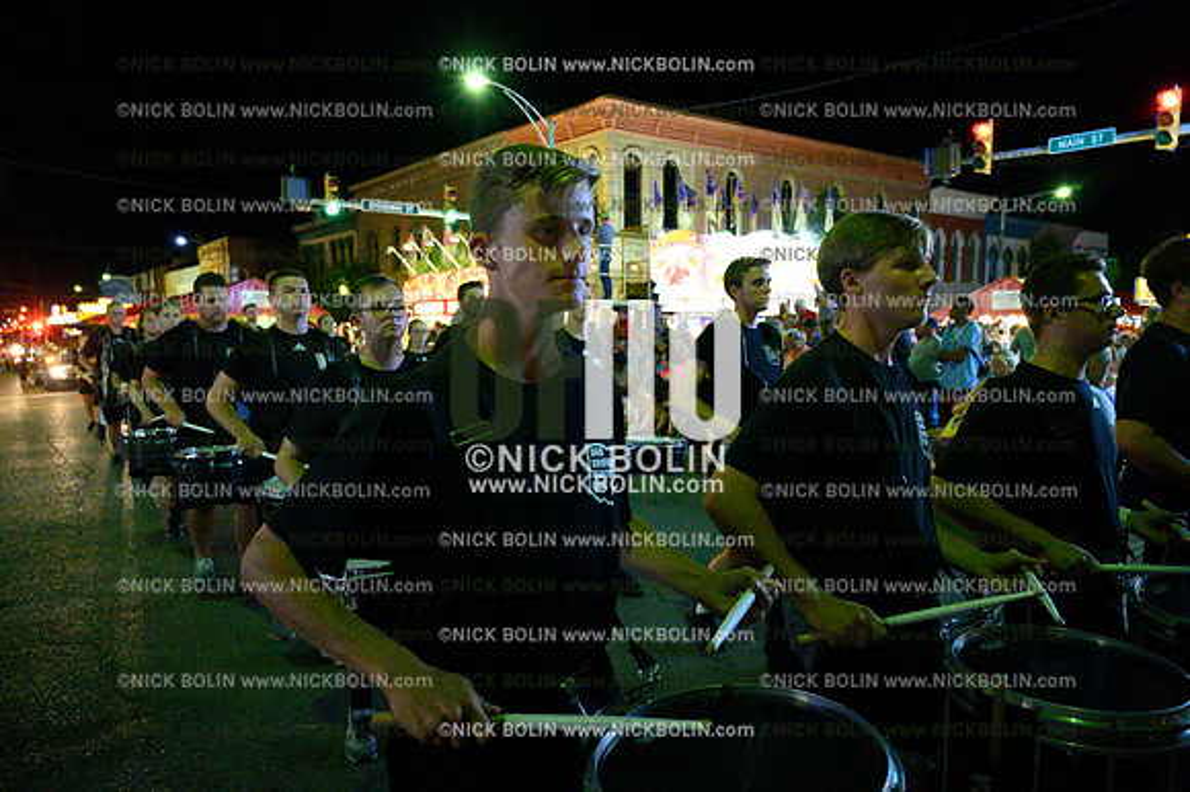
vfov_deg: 53.1
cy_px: 396
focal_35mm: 24
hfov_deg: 73.8
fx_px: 793
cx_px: 595
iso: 32000
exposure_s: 1/400
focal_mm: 24
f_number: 4
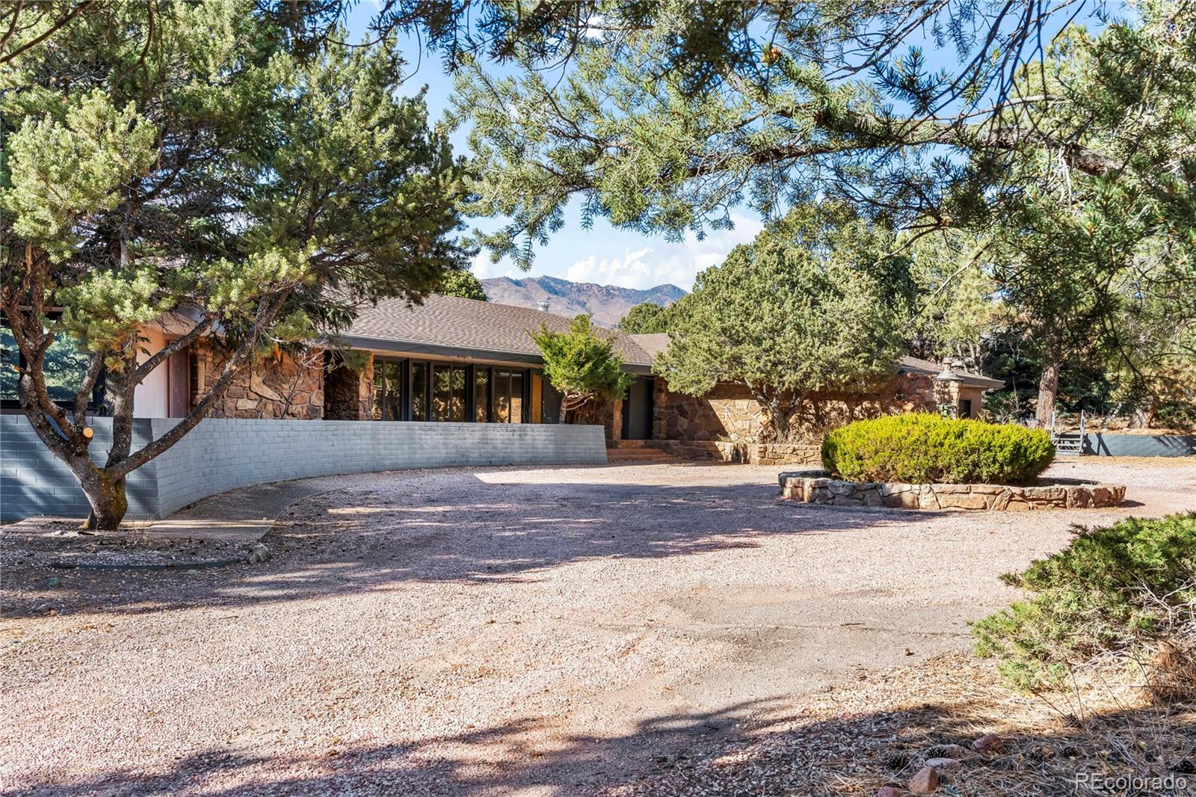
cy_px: 398
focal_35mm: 34
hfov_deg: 55.5
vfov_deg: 38.7
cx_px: 598
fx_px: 1136
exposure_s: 1/80
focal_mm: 34.2
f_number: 8
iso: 400
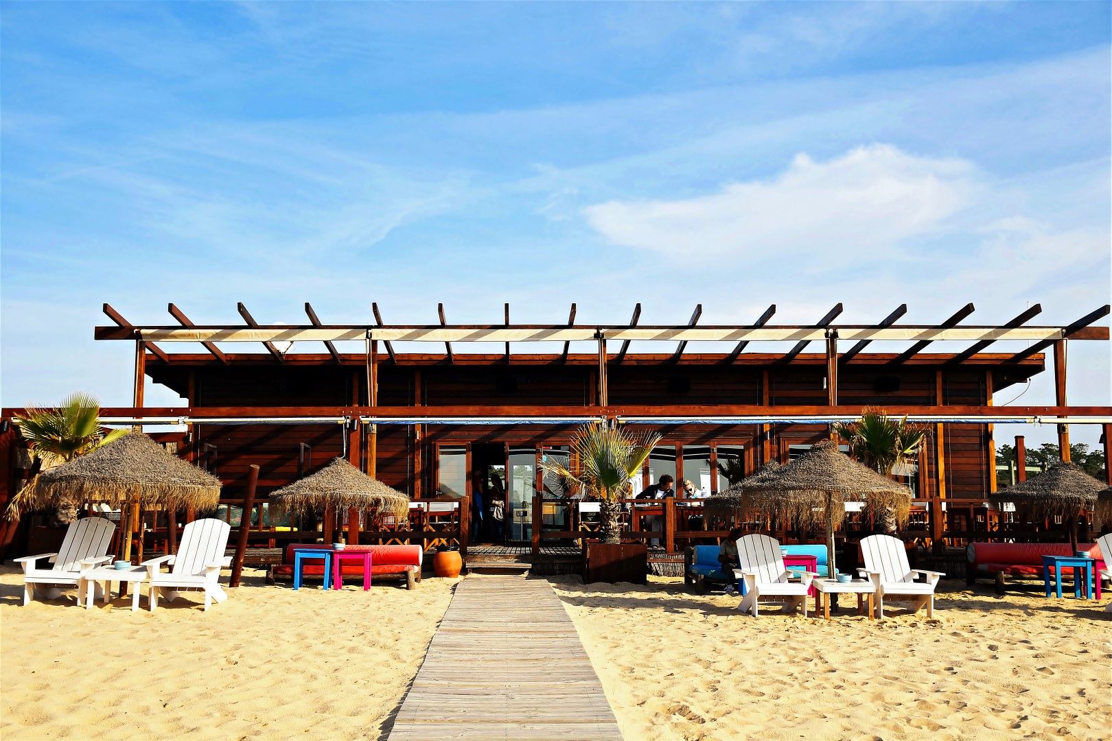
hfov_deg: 47.9
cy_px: 370
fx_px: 1251
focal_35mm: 40
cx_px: 556
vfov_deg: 33.0
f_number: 4
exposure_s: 1/1000
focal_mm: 27
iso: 100
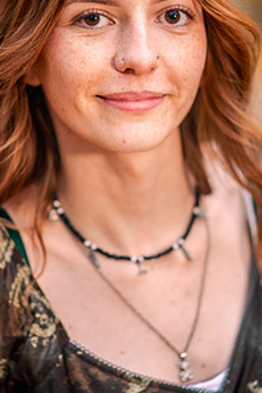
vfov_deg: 12.9
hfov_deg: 8.6
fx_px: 1736
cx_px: 123
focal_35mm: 159
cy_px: 159
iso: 1250
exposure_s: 1/100
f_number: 2
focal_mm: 105
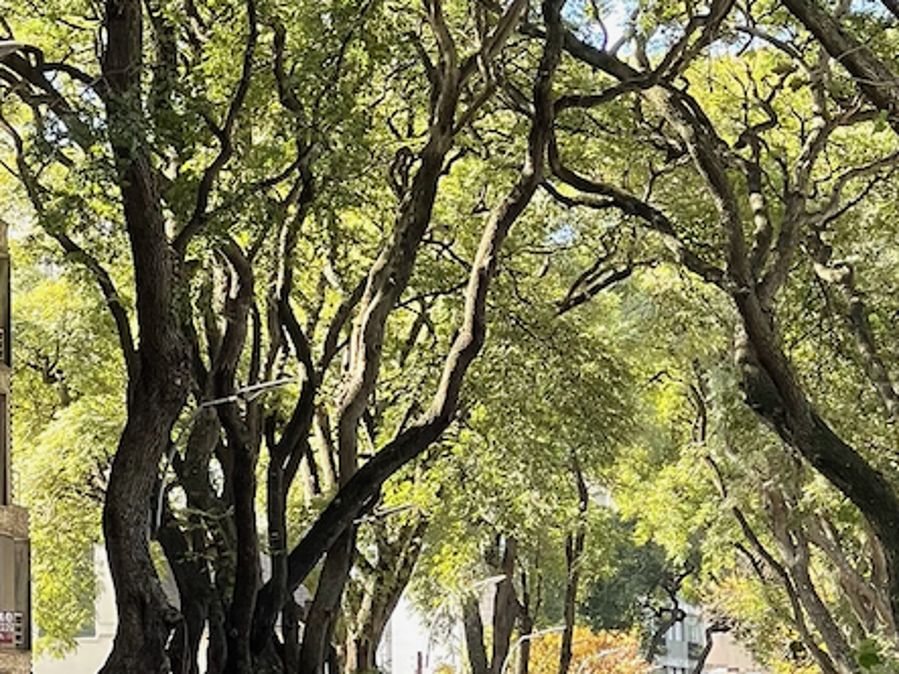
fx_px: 4803
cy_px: 481
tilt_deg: +3.5
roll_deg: +1.3
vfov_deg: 8.0
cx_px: 469
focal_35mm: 185
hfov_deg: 10.7
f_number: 2.2
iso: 40
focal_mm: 7.5
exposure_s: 1/99
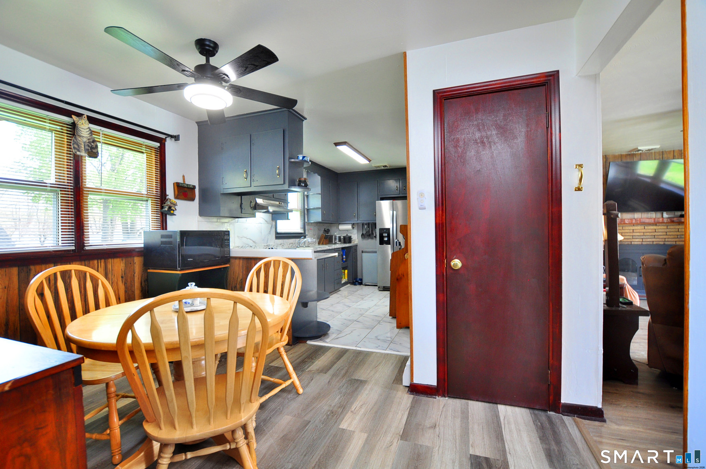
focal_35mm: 15
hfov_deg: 100.5
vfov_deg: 77.2
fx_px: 294
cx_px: 353
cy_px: 234
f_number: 5
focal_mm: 10
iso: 400
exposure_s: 1/20
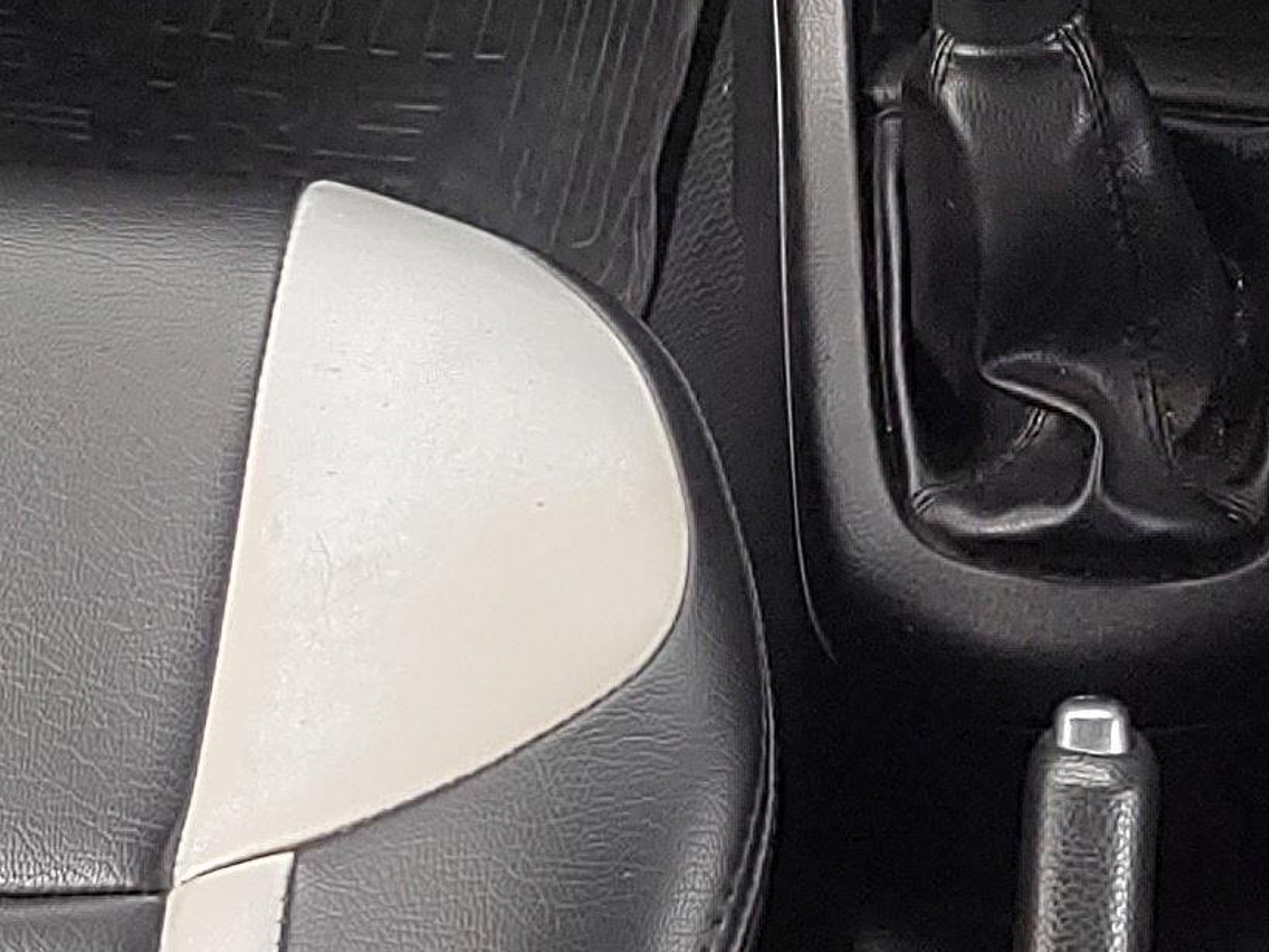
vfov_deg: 11.8
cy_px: -834
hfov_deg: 16.9
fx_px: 4215
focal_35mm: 115
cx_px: 1140
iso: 161
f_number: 1.8
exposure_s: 1/50
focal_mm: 5.56
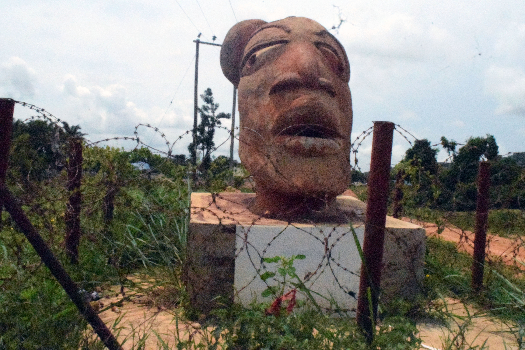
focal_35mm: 34
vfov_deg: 38.4
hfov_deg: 55.1
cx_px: 262
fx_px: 503
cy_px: 175
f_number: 7.1
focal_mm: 23
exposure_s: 1/4000
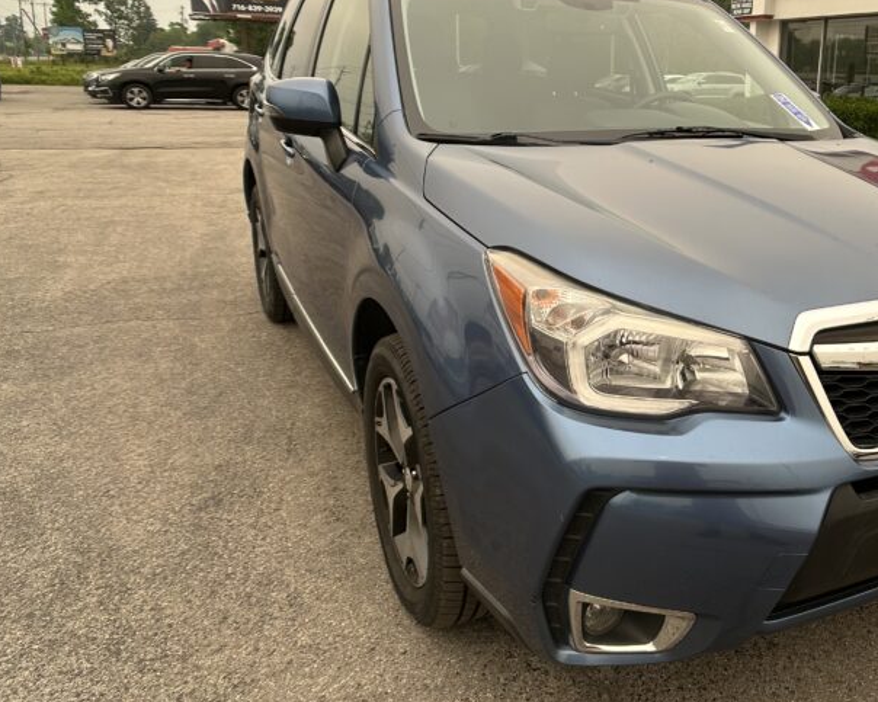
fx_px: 1117
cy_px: 312
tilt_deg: -15.4
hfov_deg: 41.9
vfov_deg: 34.9
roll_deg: -2.0
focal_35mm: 43
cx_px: 634
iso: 50
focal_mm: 5.7
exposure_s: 1/1124
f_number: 1.5
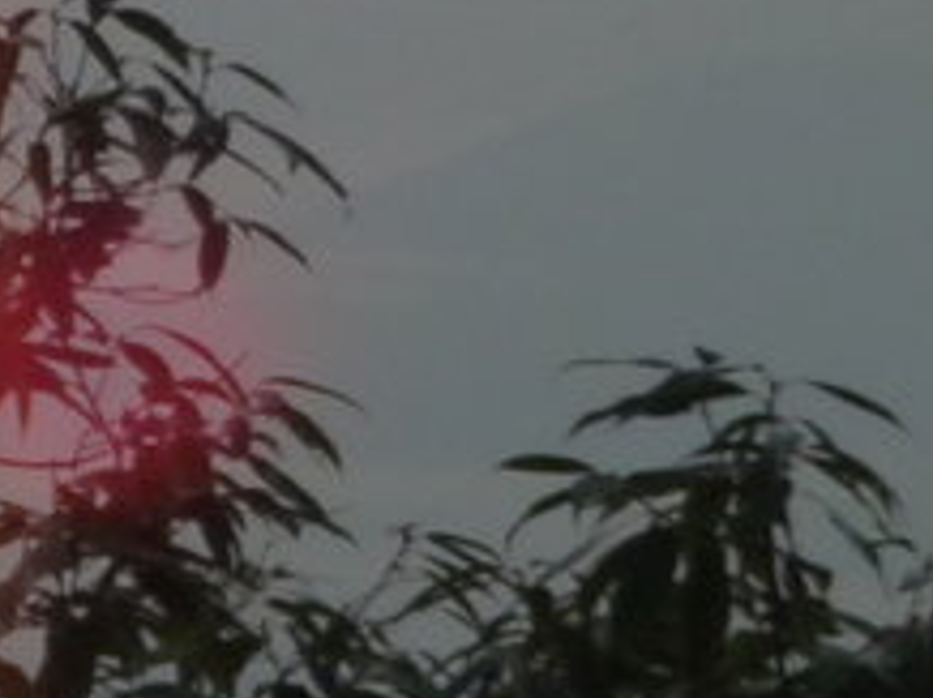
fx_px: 17796
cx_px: 158
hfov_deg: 3.0
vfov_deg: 2.2
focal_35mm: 661
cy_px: -287
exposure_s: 1/100
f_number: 6.3
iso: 160
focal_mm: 22
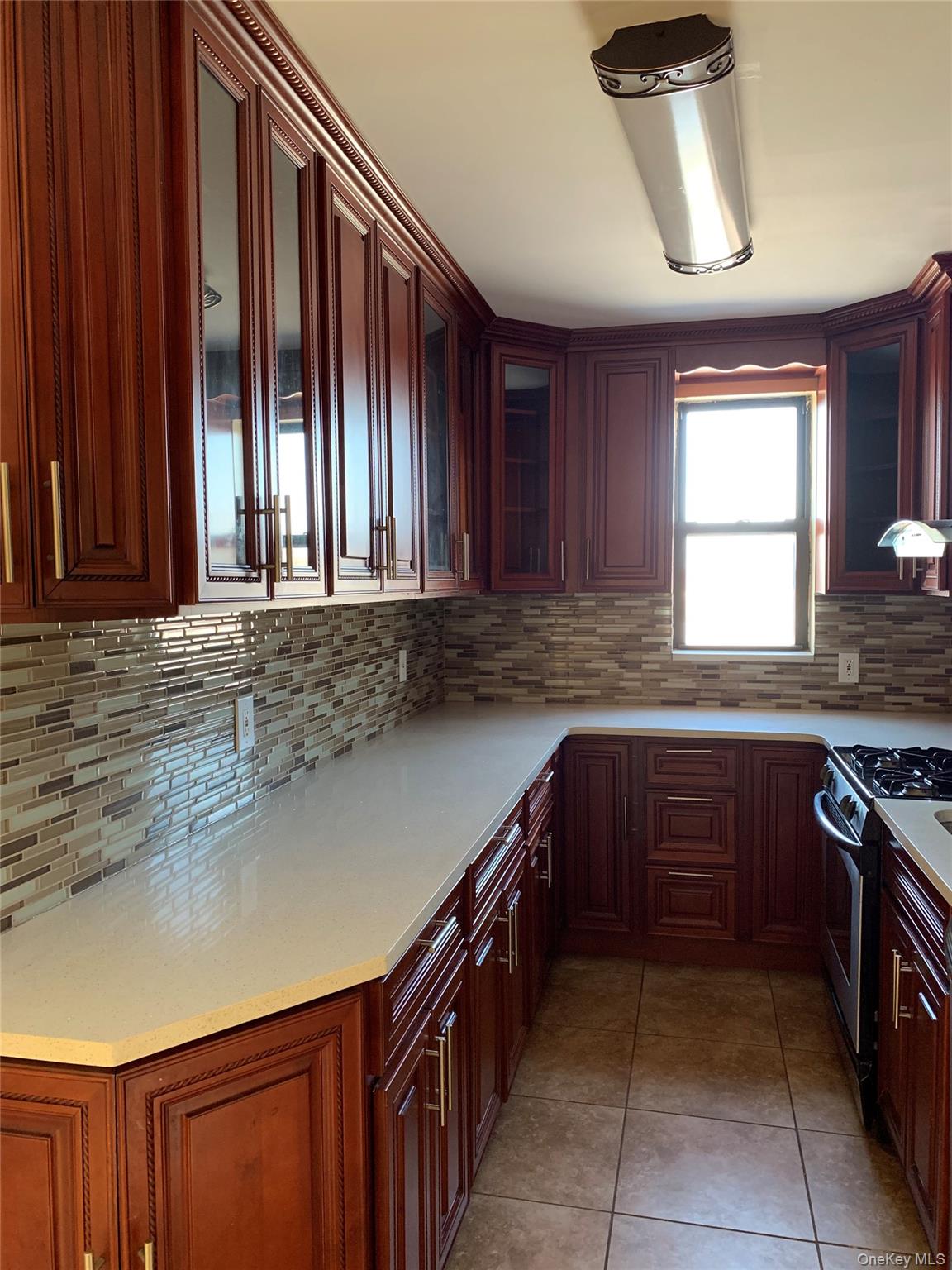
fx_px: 953
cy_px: 635
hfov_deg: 53.1
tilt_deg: -3.2
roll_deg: +1.0
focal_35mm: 26
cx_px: 476
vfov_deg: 67.3
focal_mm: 4.25
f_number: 1.8
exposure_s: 1/60
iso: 250
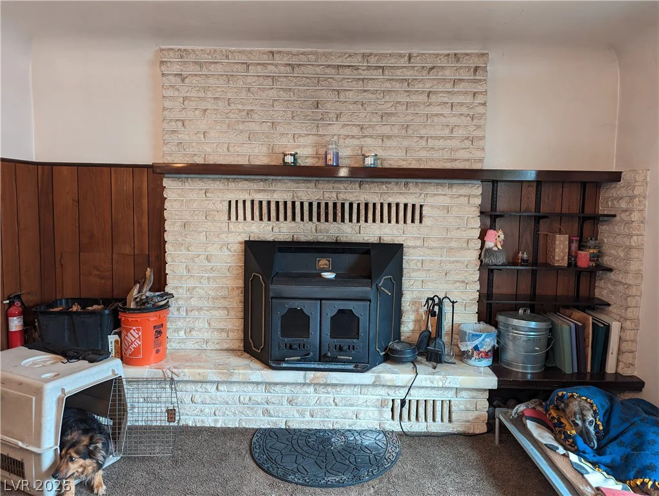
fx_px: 457
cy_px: 248
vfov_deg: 56.9
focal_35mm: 24
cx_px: 330
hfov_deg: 71.5
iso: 453
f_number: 1.85
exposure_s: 1/120
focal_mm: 6.81
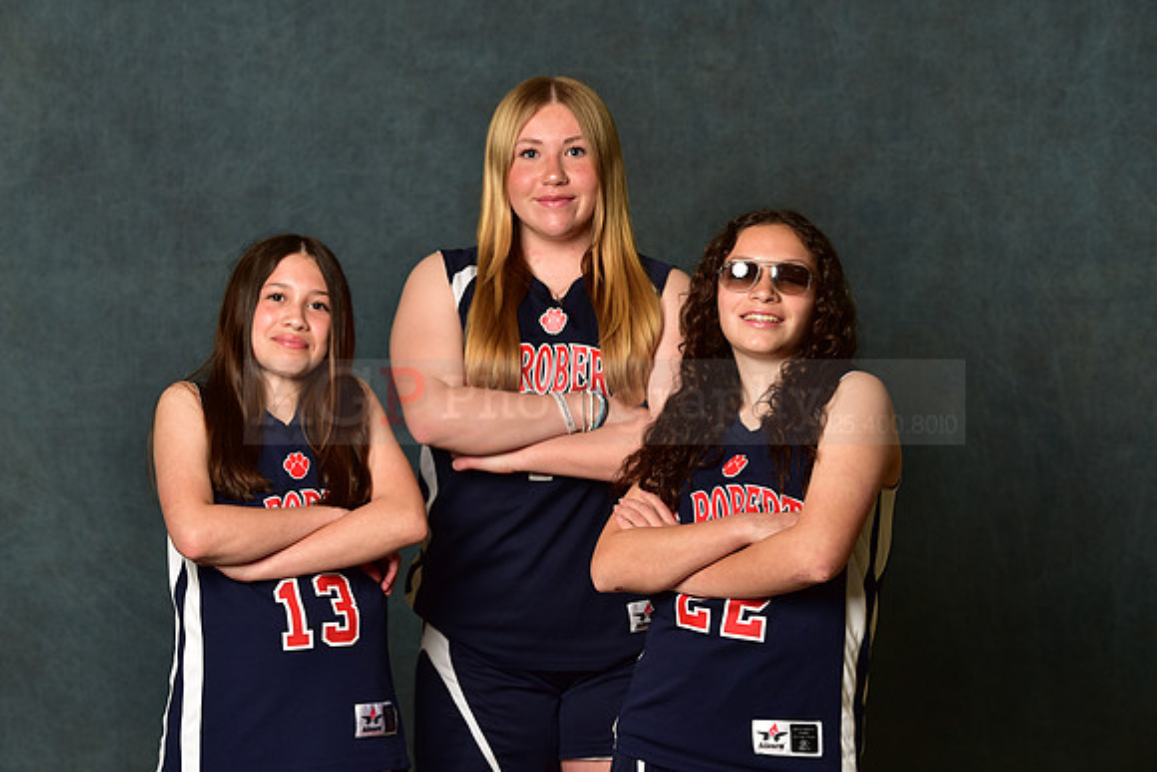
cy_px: 386
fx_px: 3729
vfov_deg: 11.8
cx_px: 578
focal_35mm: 116
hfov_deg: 17.6
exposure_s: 1/125
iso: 250
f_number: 5
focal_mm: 116
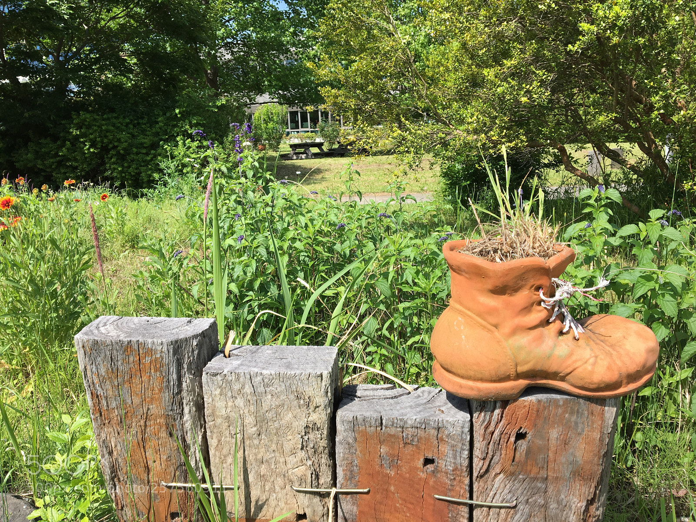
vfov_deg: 48.2
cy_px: 261
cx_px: 348
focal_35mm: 29
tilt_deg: -13.0
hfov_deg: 61.7
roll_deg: +3.3
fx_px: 583
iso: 25
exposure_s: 1/884
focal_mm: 4.15
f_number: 2.2
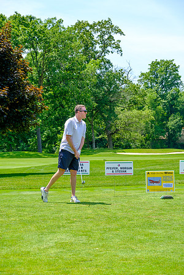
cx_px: 92
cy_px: 138
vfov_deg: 29.2
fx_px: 529
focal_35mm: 69
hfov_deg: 19.7
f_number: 5
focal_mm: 46.3
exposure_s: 1/500
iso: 200
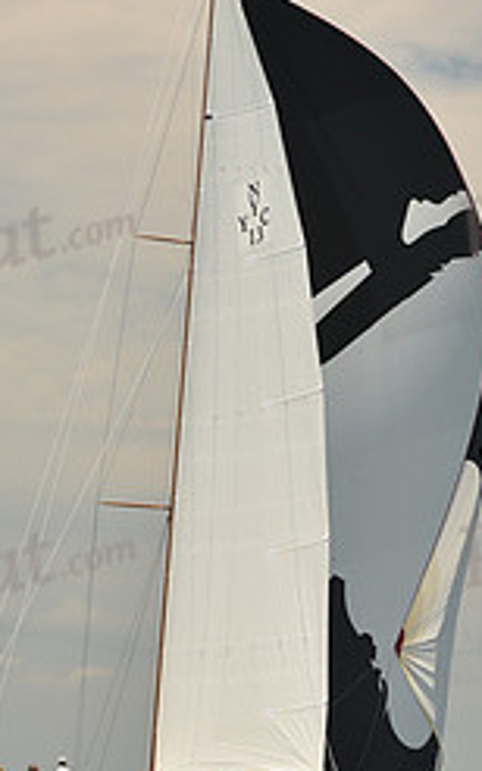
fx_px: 3527
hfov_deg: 7.8
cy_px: 389
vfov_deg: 12.5
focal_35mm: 168
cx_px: 299
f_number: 7.1
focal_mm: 70
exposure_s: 1/640
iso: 250
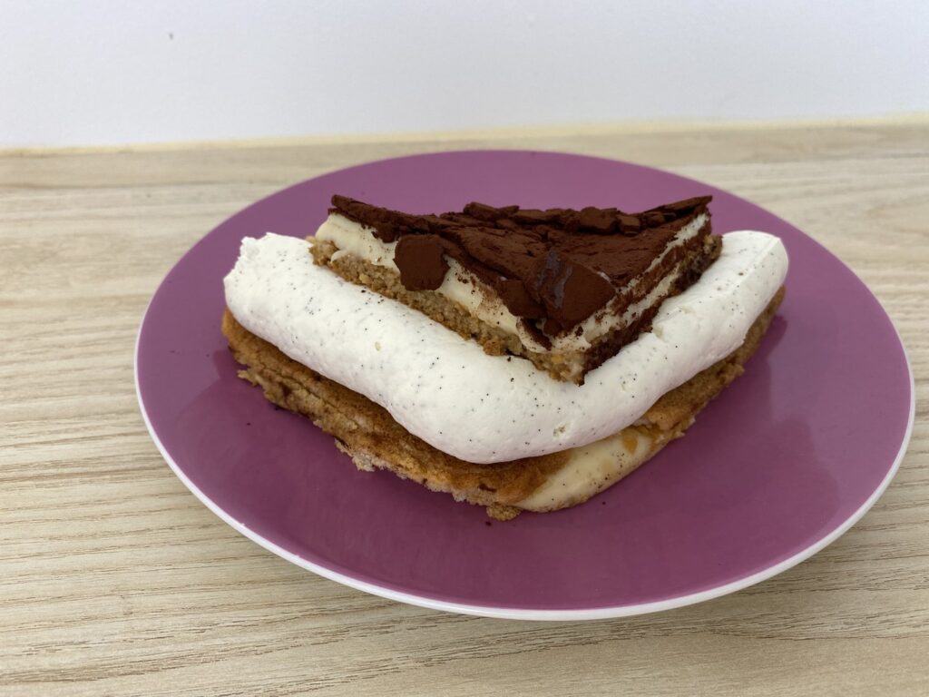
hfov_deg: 67.3
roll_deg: -1.0
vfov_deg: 53.1
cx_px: 464
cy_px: 348
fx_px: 698
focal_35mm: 26
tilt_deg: -37.1
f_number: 1.8
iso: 100
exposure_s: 1/121
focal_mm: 4.25
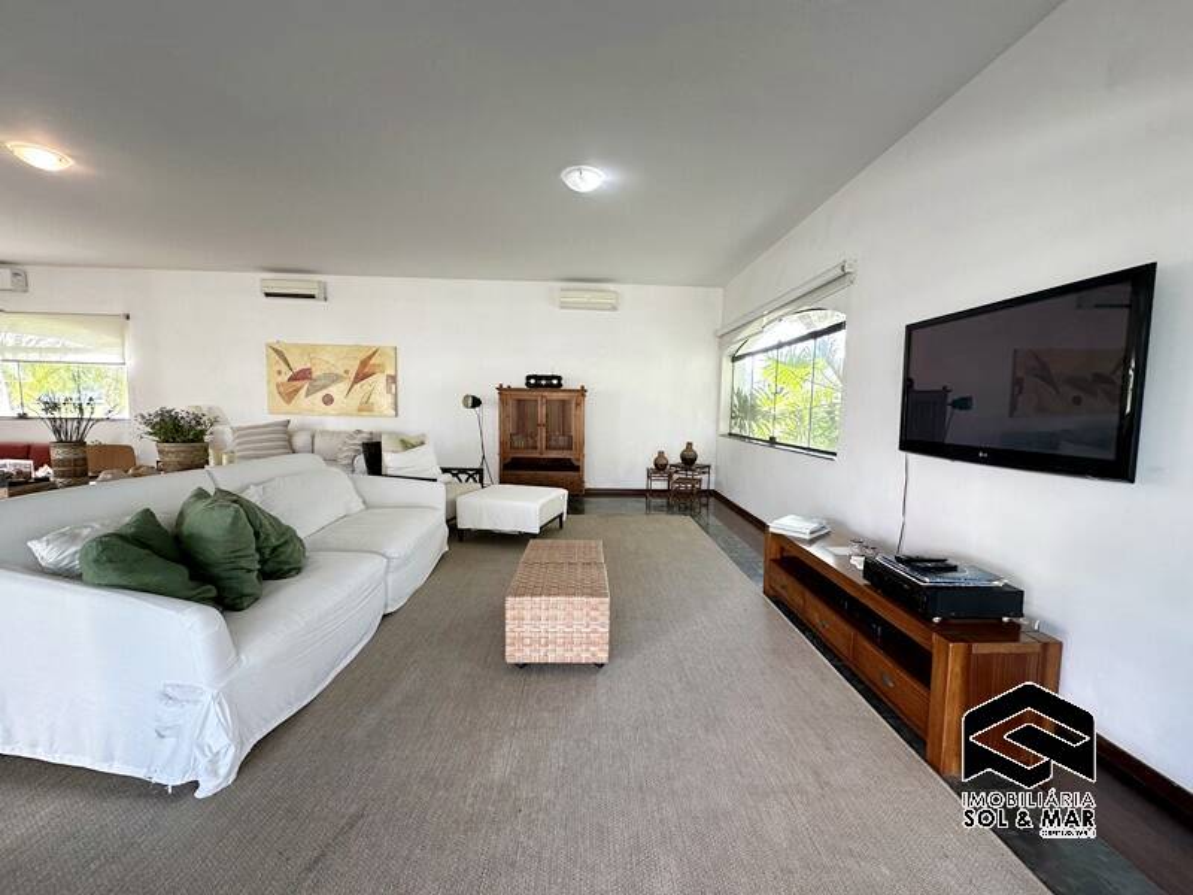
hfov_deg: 102.1
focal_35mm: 14
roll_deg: -1.8
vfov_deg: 85.7
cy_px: 448
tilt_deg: -4.3
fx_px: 482
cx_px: 596
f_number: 2.2
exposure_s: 1/120
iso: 100
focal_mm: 2.22
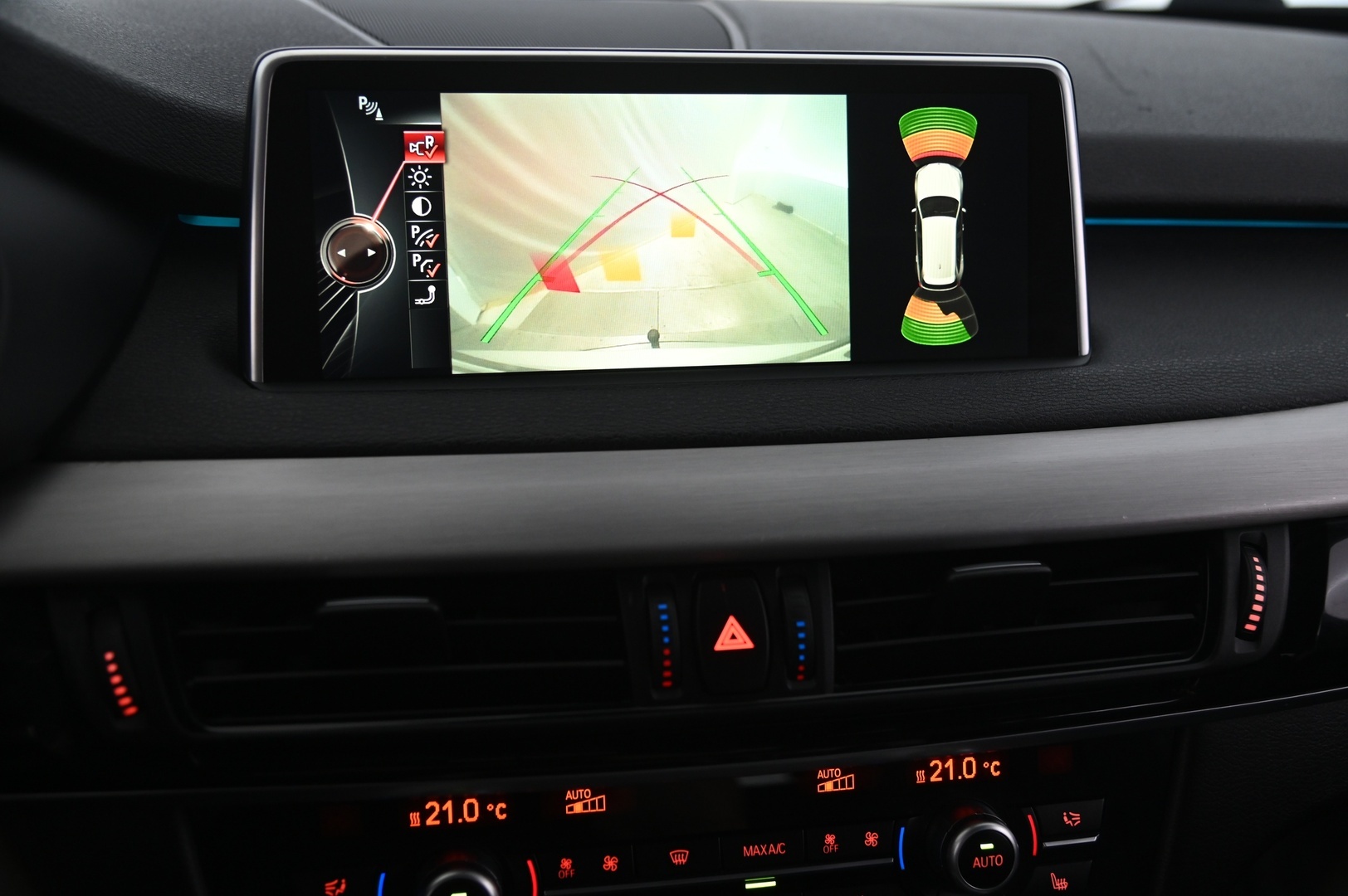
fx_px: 1422
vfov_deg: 35.0
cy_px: 448
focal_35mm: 38
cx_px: 674
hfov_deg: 50.7
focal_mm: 38
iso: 2000
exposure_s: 1/40
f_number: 4
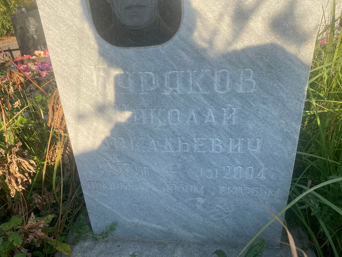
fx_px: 257
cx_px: 171
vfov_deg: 53.1
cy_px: 128
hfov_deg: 67.3
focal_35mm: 26
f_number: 1.8
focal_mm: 4.25
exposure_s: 1/1007
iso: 32
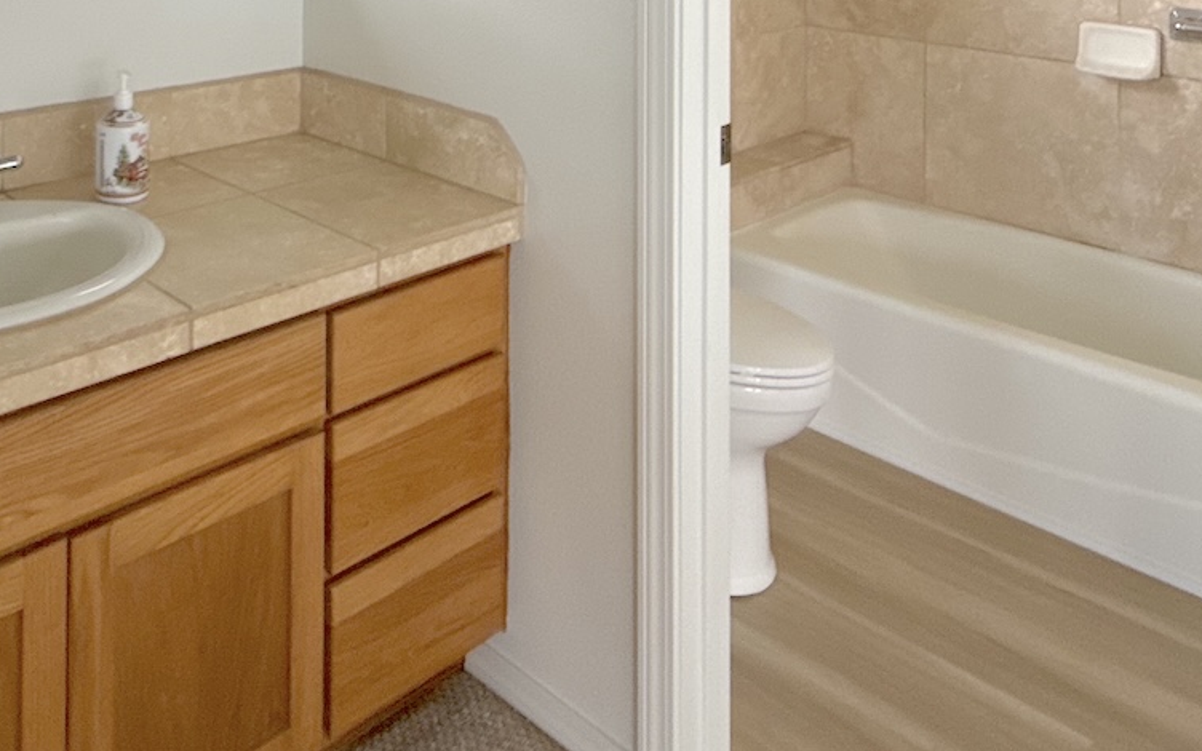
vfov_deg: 30.3
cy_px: -175
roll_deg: -0.7
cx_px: 342
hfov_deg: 53.5
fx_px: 1147
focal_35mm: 35
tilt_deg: -0.1
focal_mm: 2.22
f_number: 2.2
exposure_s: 1/99
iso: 250
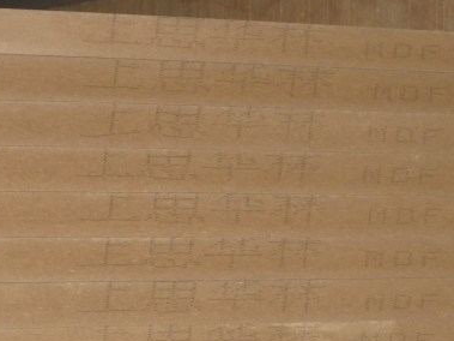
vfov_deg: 8.1
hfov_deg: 10.7
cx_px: 253
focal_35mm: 184
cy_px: 259
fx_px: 2412
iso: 200
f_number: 5.6
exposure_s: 1/50
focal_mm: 13.6
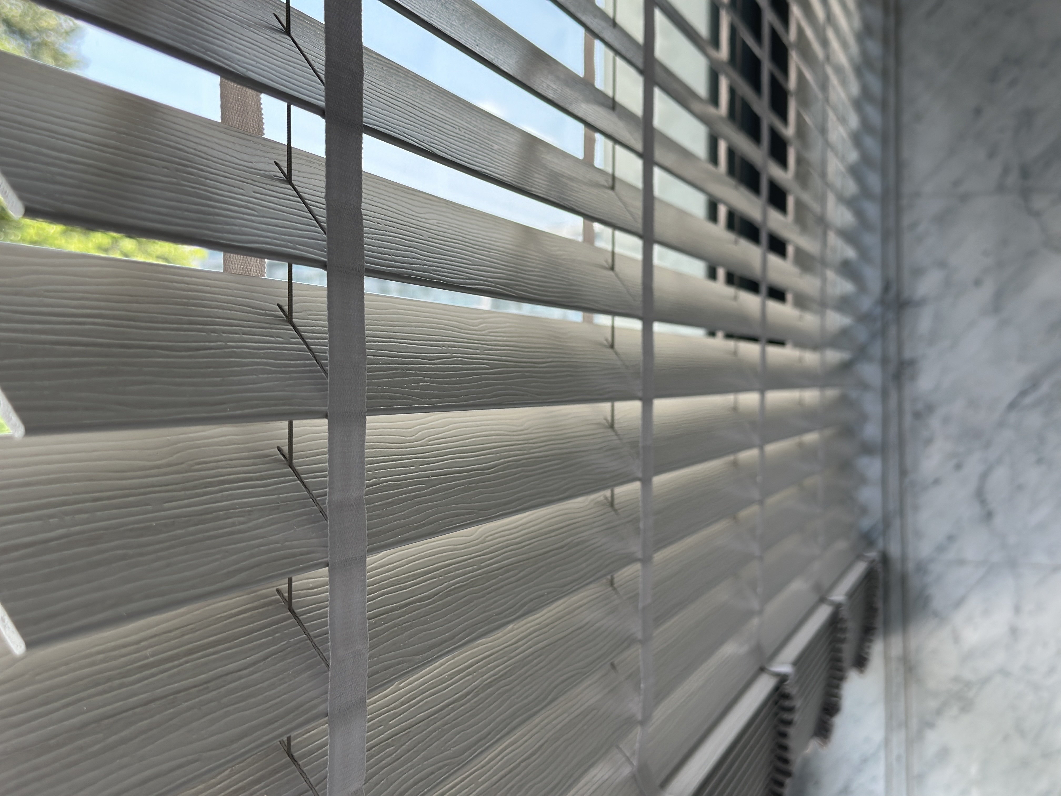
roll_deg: +0.2
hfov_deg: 39.7
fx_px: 1471
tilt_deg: -1.4
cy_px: 398
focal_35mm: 48
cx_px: 530
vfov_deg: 30.3
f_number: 1.78
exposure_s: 1/651
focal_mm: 6.86
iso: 80
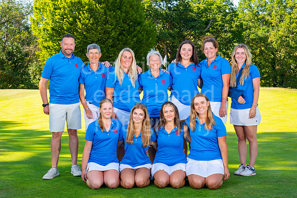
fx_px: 446
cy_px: 99
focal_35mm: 54
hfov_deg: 36.9
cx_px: 148
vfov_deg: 25.1
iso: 100
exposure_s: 1/60
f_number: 9
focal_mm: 54
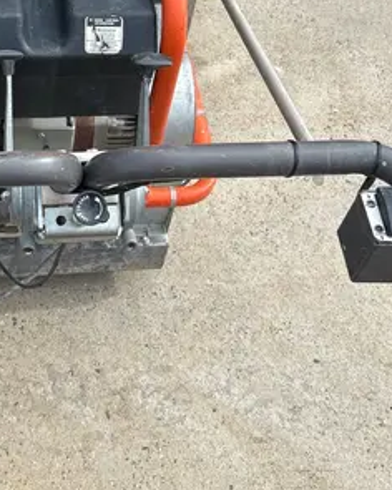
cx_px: 66
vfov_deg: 29.7
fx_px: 914
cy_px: 144
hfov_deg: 23.8
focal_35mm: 63
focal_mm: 5.7
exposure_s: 1/2008
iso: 50
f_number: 1.5
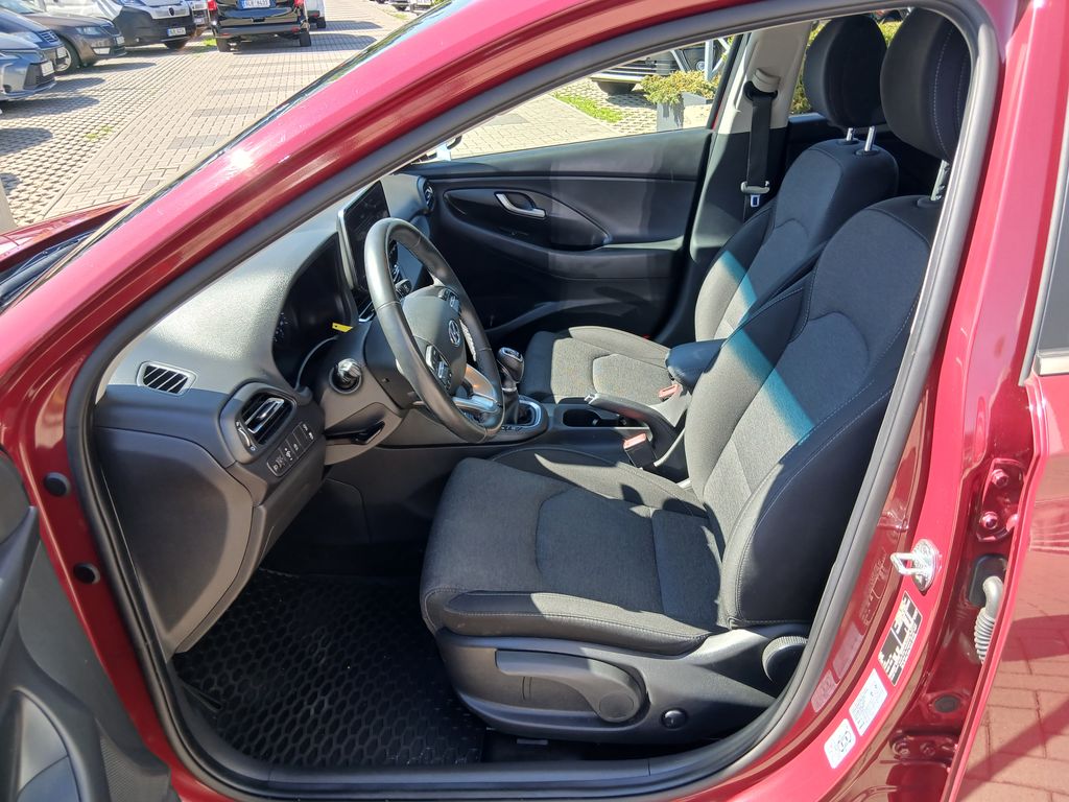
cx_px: 534
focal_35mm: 26
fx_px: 803
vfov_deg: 53.1
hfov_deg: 67.3
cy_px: 401
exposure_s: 1/50
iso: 20
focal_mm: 3.98
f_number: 1.8
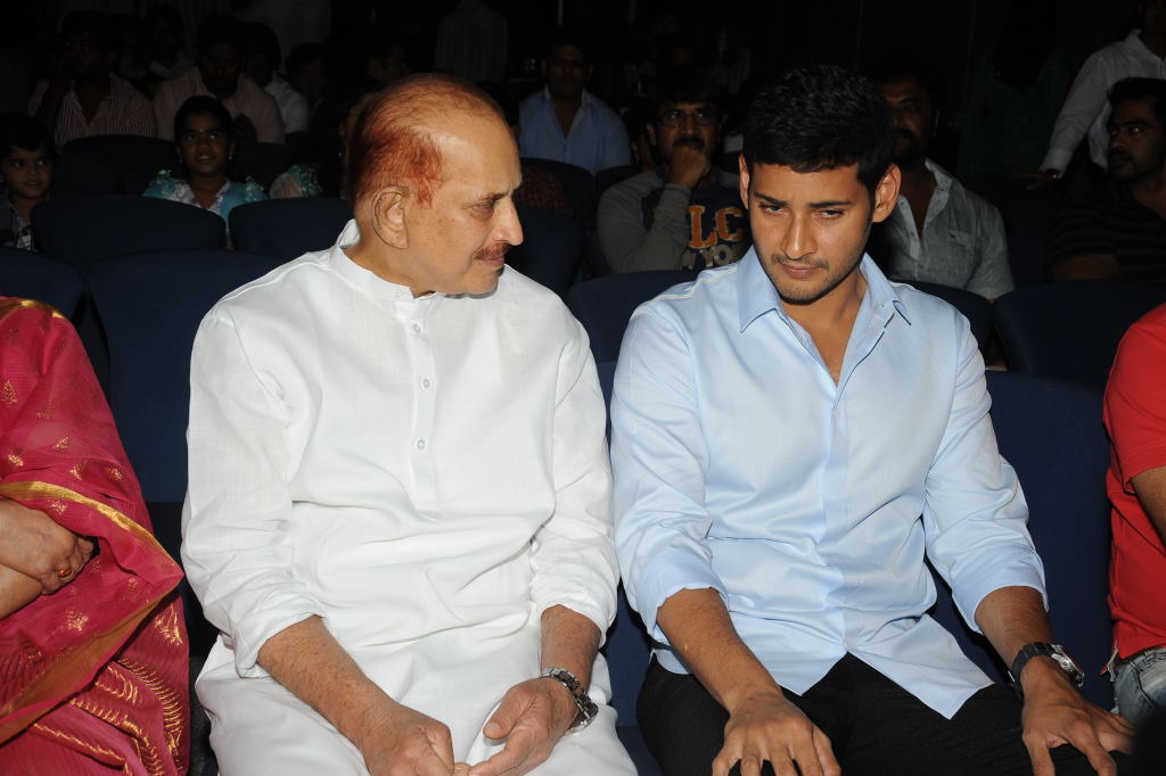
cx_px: 583
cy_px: 388
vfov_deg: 23.4
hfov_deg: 34.5
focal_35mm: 58
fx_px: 1878
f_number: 9
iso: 200
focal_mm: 58
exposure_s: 1/125
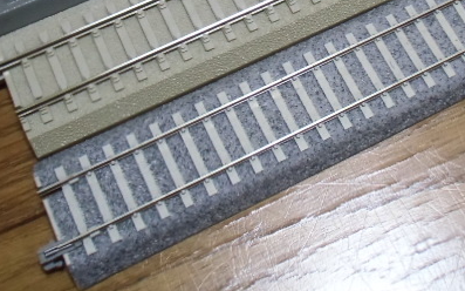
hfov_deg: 31.2
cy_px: 11
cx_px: 316
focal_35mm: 65
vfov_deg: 19.5
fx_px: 824
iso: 800
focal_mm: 6.67
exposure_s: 1/30
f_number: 3.9
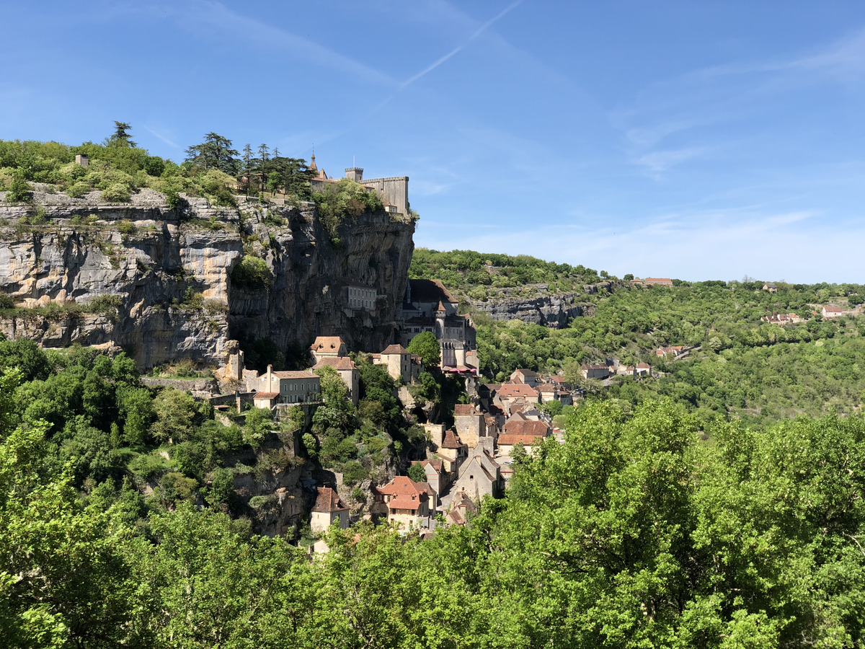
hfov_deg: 36.8
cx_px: 432
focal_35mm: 52
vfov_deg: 28.0
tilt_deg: +1.9
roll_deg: +0.6
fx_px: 1299
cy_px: 324
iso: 16
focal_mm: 6
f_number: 2.4
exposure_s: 1/906
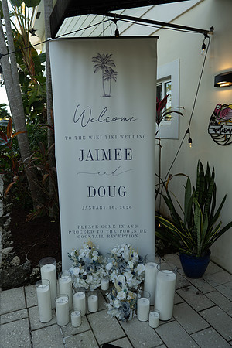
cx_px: 116
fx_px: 251
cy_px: 174
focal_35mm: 26
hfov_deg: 49.6
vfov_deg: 69.4
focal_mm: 26
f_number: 4
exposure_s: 1/160
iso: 100
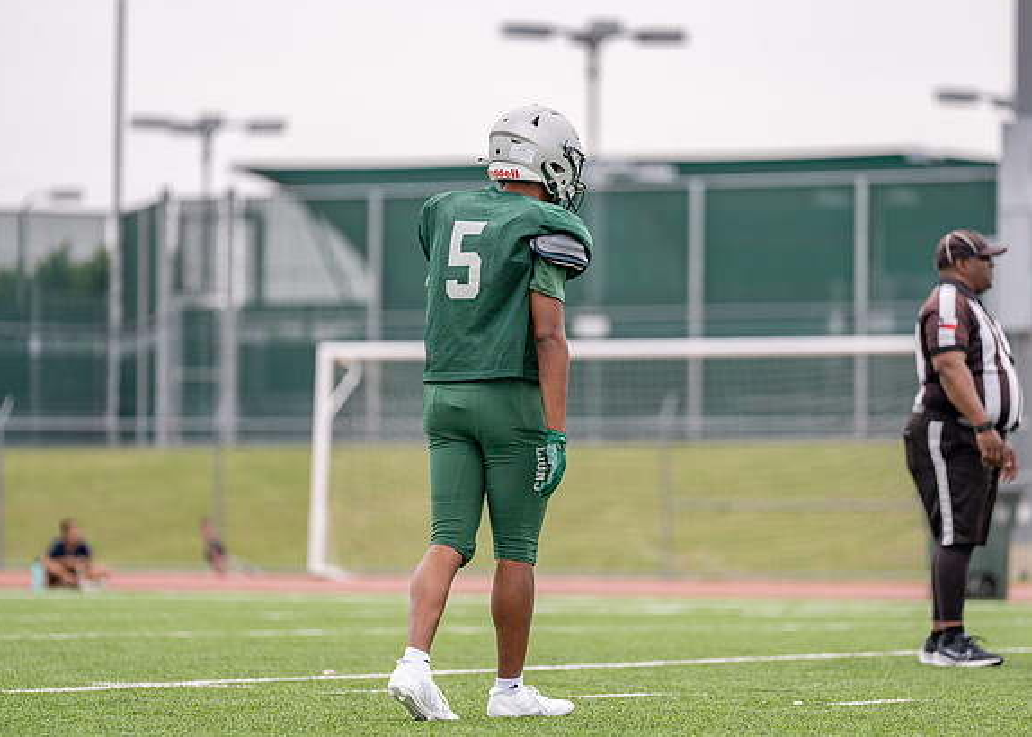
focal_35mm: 226
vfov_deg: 6.4
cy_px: 342
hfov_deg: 8.9
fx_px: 6624
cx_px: 551
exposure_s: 1/3200
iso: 320
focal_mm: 200
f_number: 2.8
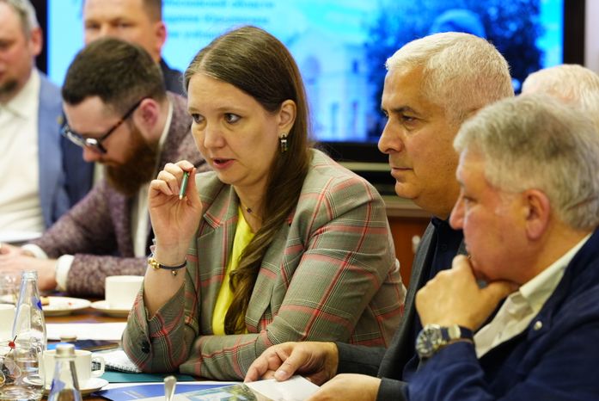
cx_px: 300
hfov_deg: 10.3
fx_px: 3330
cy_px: 200
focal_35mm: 200
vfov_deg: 6.9
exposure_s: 1/50
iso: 2500
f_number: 6.3
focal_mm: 200
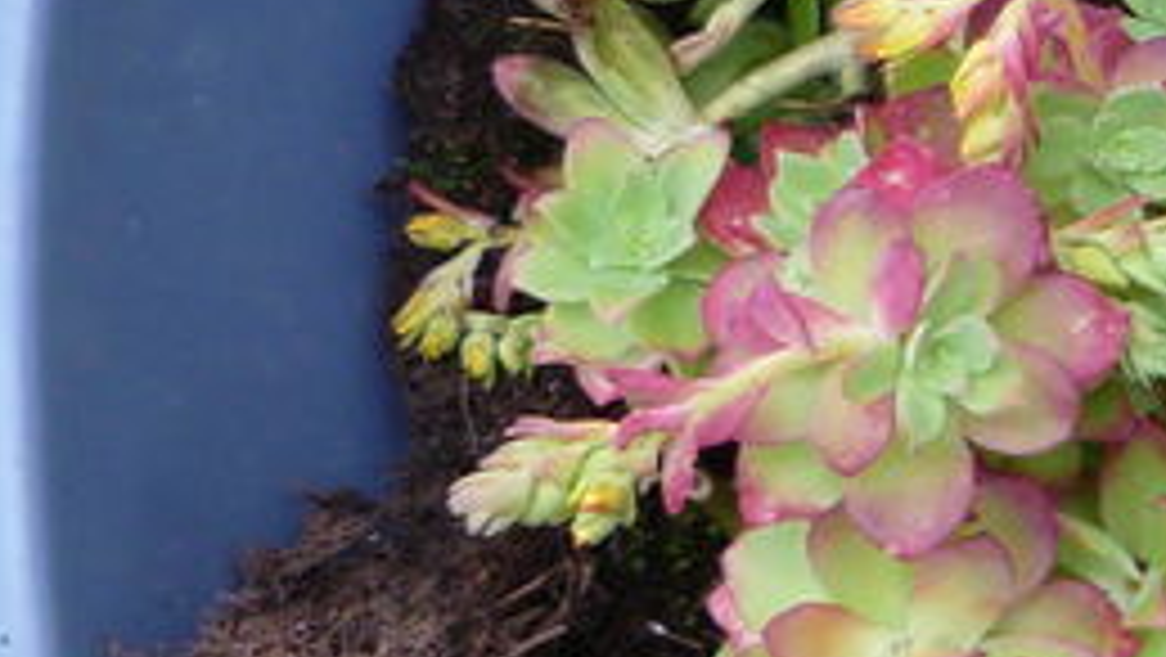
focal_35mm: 126
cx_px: 2228
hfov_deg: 14.5
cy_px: 112
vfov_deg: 9.6
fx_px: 3898
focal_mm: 5.2
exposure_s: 1/30
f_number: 3.3
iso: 125
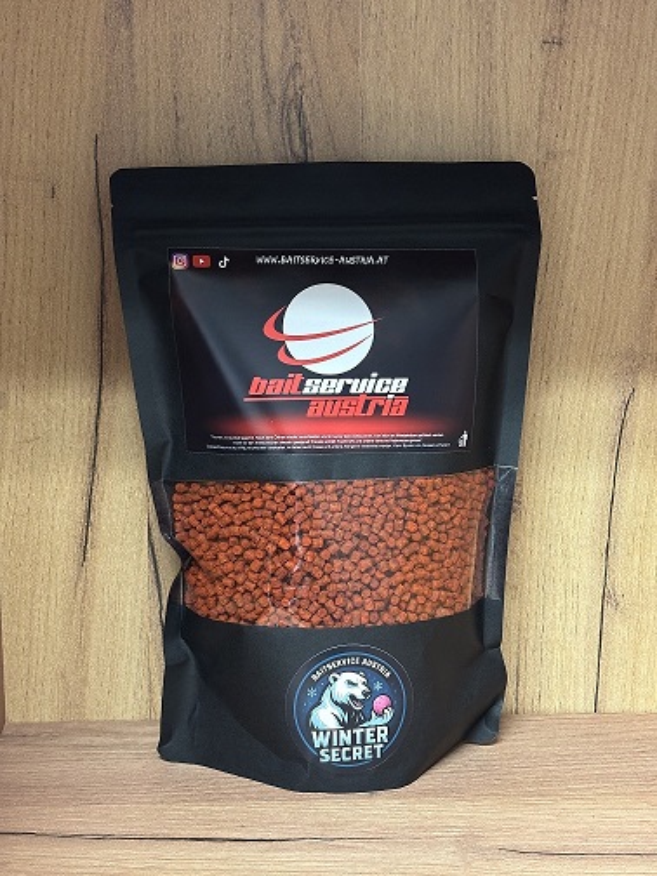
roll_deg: -1.2
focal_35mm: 52
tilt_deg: -12.0
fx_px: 1316
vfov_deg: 36.8
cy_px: 438
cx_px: 328
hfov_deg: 28.0
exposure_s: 1/33
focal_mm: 5.96
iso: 250
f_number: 1.6
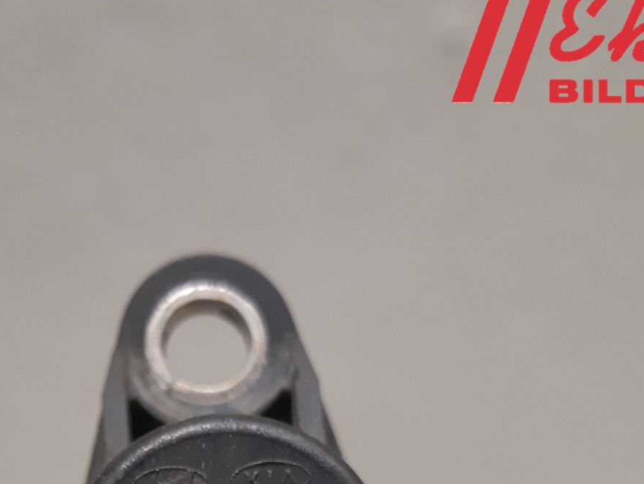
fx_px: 1117
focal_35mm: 60
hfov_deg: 31.5
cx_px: 154
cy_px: 538
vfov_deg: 22.9
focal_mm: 3.93
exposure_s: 1/50
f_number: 1.7
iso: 250
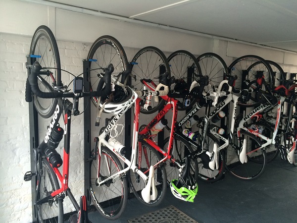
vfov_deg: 48.2
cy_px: 112
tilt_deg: -6.7
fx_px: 249
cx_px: 148
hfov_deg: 61.7
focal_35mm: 29
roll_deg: +0.3
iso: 40
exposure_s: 1/30
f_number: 2.2
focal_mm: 4.15
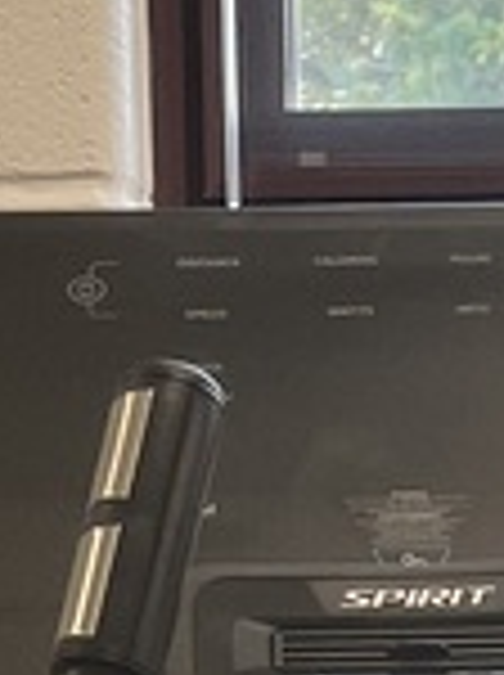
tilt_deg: -14.3
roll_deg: +1.2
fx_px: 3465
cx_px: 414
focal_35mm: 178
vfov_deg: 9.8
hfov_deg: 8.3
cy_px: 1616
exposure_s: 1/121
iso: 125
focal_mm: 5.1
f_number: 1.6
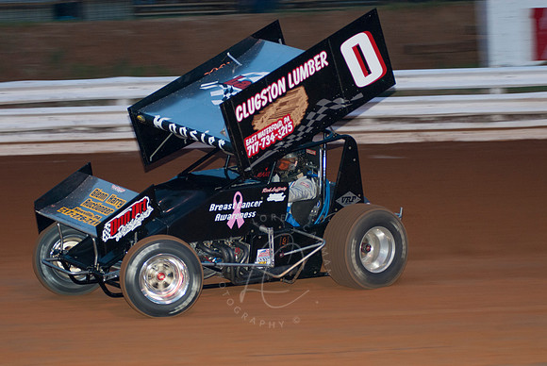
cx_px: 274
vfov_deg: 9.7
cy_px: 183
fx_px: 2167
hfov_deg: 14.4
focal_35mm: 142
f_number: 3.2
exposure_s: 1/250
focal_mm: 95
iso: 250
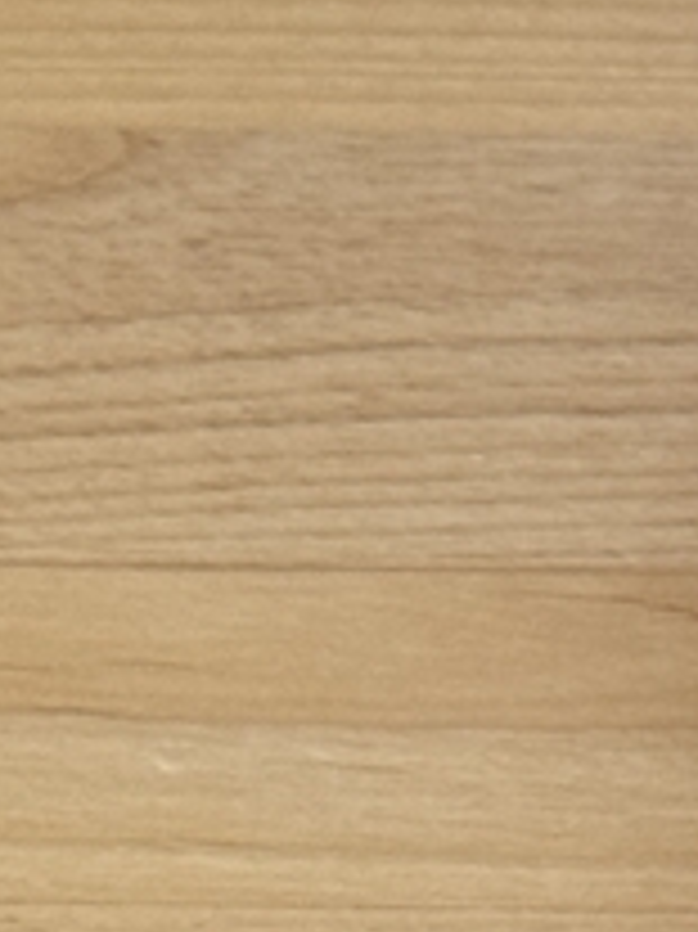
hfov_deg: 5.2
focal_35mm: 278
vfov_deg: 6.9
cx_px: 1486
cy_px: 1738
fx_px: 7482
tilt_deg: -61.2
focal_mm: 6.76
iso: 100
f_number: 1.78
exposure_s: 1/83
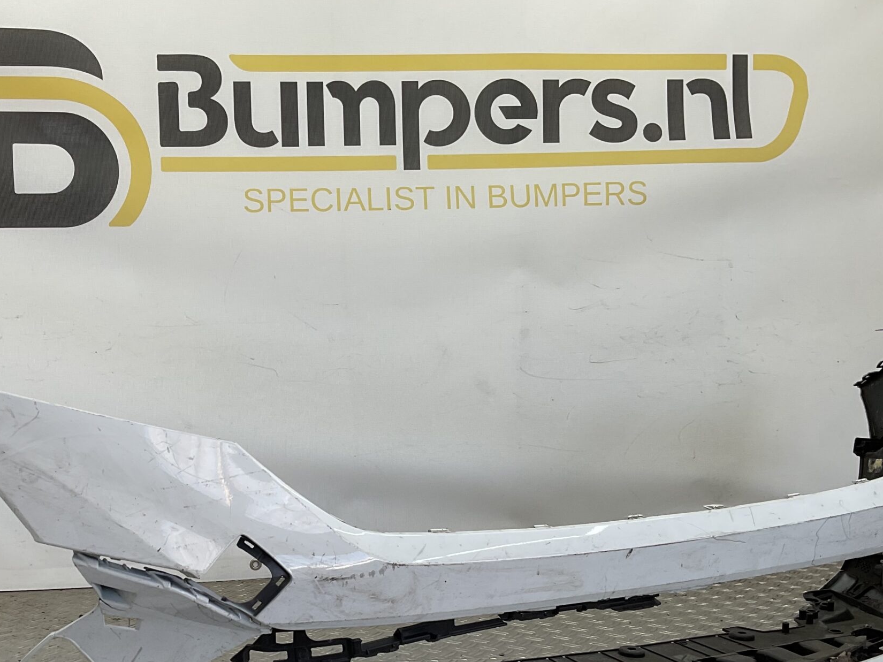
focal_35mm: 45
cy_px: 483
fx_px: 1148
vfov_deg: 31.7
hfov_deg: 41.4
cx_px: 276
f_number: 1.8
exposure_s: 1/164
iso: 16
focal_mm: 3
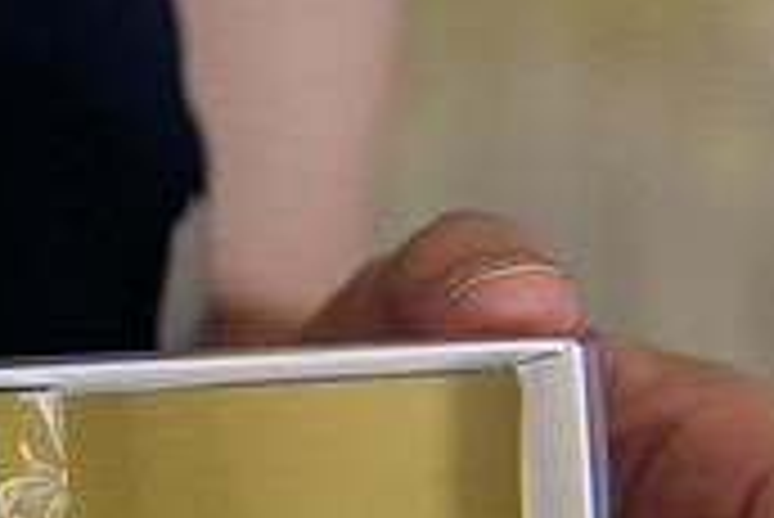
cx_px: -338
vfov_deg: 8.9
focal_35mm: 152
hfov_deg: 12.9
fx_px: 3271
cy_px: 718
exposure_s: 1/160
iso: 1600
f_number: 3.2
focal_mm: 45
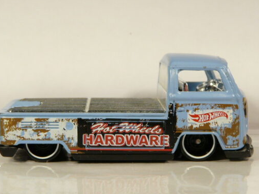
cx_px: 125
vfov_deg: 19.9
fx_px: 554
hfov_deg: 26.3
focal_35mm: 74
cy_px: 106
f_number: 3.2
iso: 100
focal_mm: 6.4
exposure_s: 1/100
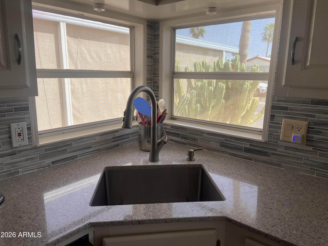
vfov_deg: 53.1
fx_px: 246
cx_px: 164
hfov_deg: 67.3
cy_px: 123
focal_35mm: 26
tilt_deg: -12.2
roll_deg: -0.7
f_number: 1.8
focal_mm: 4.25
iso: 32
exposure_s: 1/208
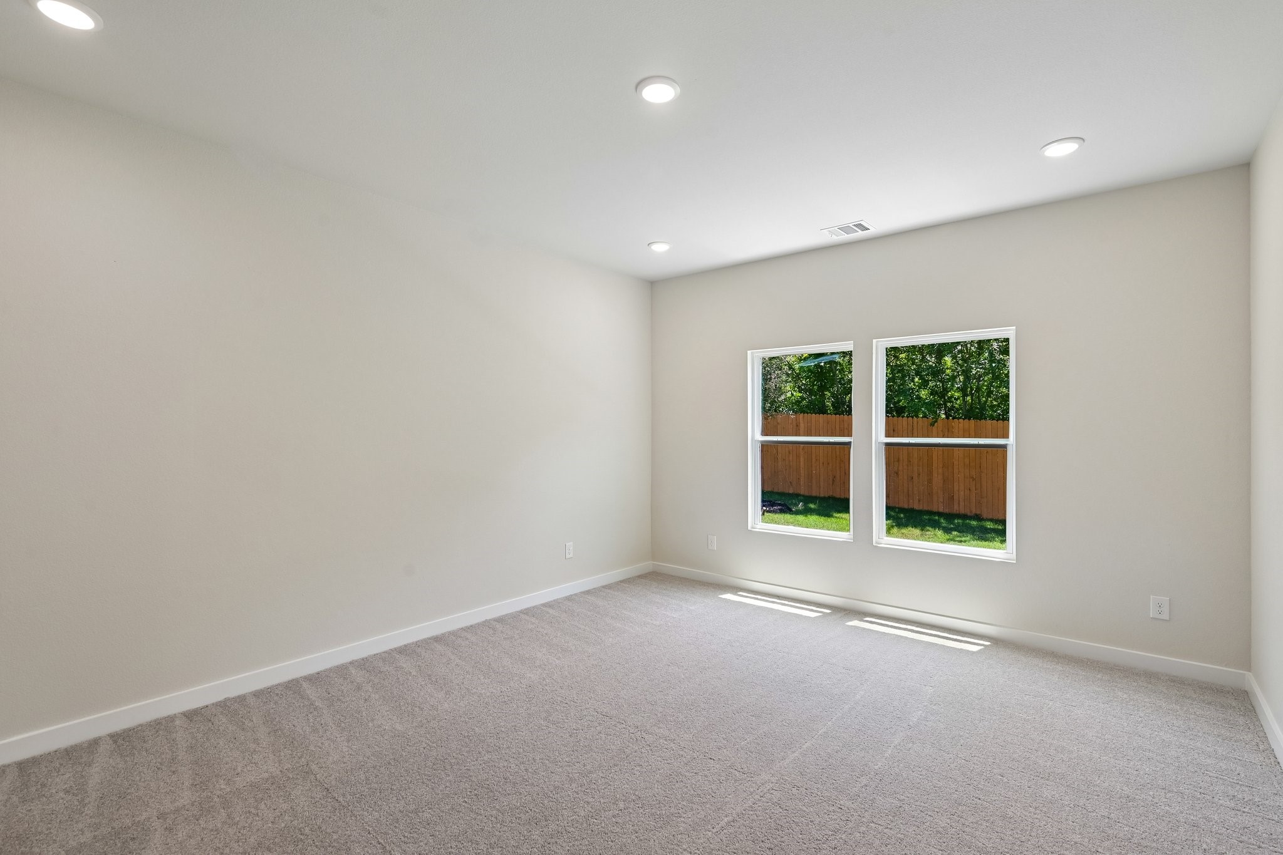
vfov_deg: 72.0
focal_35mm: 16
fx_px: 588
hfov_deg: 95.0
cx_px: 642
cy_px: 428
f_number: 8
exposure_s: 1/80
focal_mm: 16.5
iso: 400
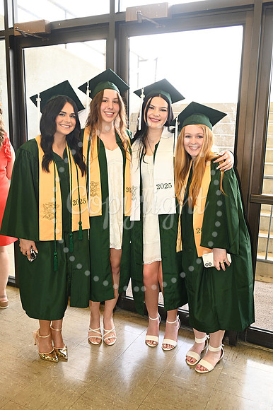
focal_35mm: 32
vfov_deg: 58.0
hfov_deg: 40.5
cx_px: 136
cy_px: 205
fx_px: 370
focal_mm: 32.5
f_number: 5.6
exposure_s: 1/60
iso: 1600
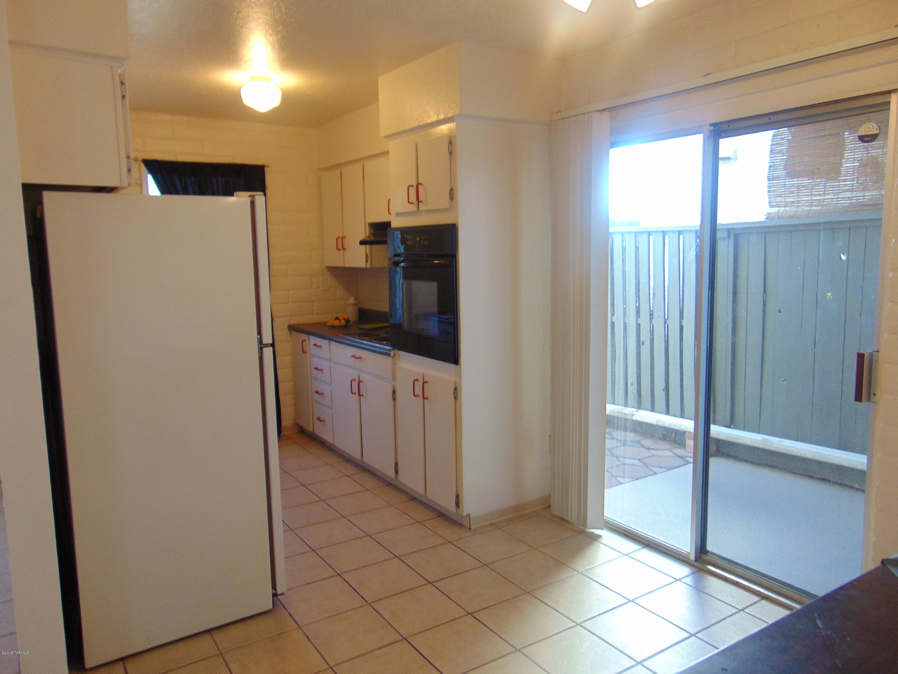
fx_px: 649
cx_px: 449
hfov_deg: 69.4
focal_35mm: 25
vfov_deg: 54.9
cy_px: 337
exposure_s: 1/30
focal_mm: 4.5
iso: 100
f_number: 3
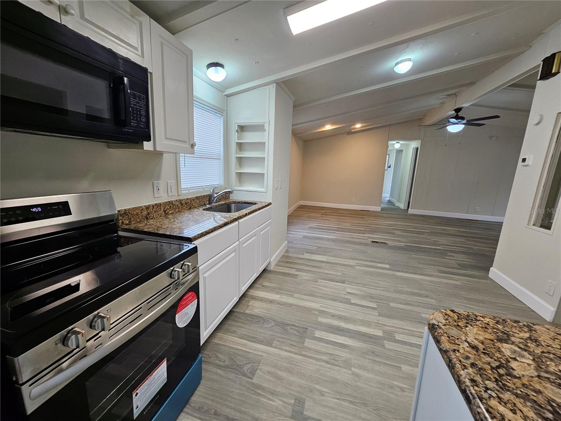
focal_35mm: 13
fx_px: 211
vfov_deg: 89.9
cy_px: 210
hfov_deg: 106.2
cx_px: 280
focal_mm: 1.74
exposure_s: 1/60
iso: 100
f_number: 2.2
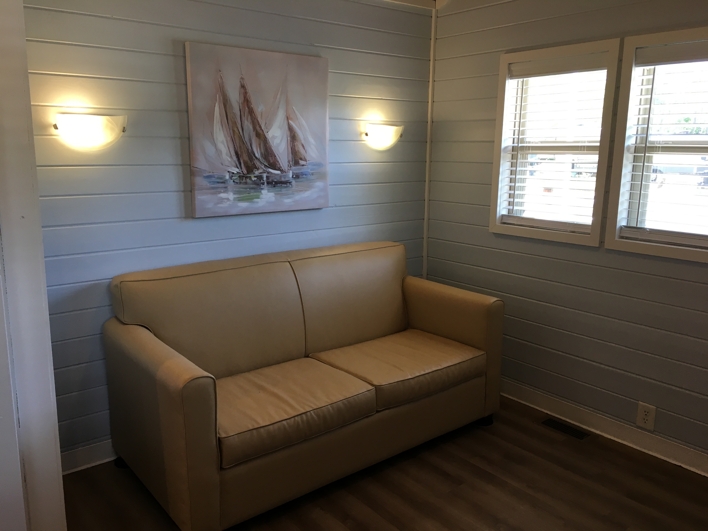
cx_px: 354
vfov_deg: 48.2
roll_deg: -2.3
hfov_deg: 61.7
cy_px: 266
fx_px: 593
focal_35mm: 29
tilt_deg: -11.6
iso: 25
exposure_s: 1/30
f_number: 2.2
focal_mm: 4.15
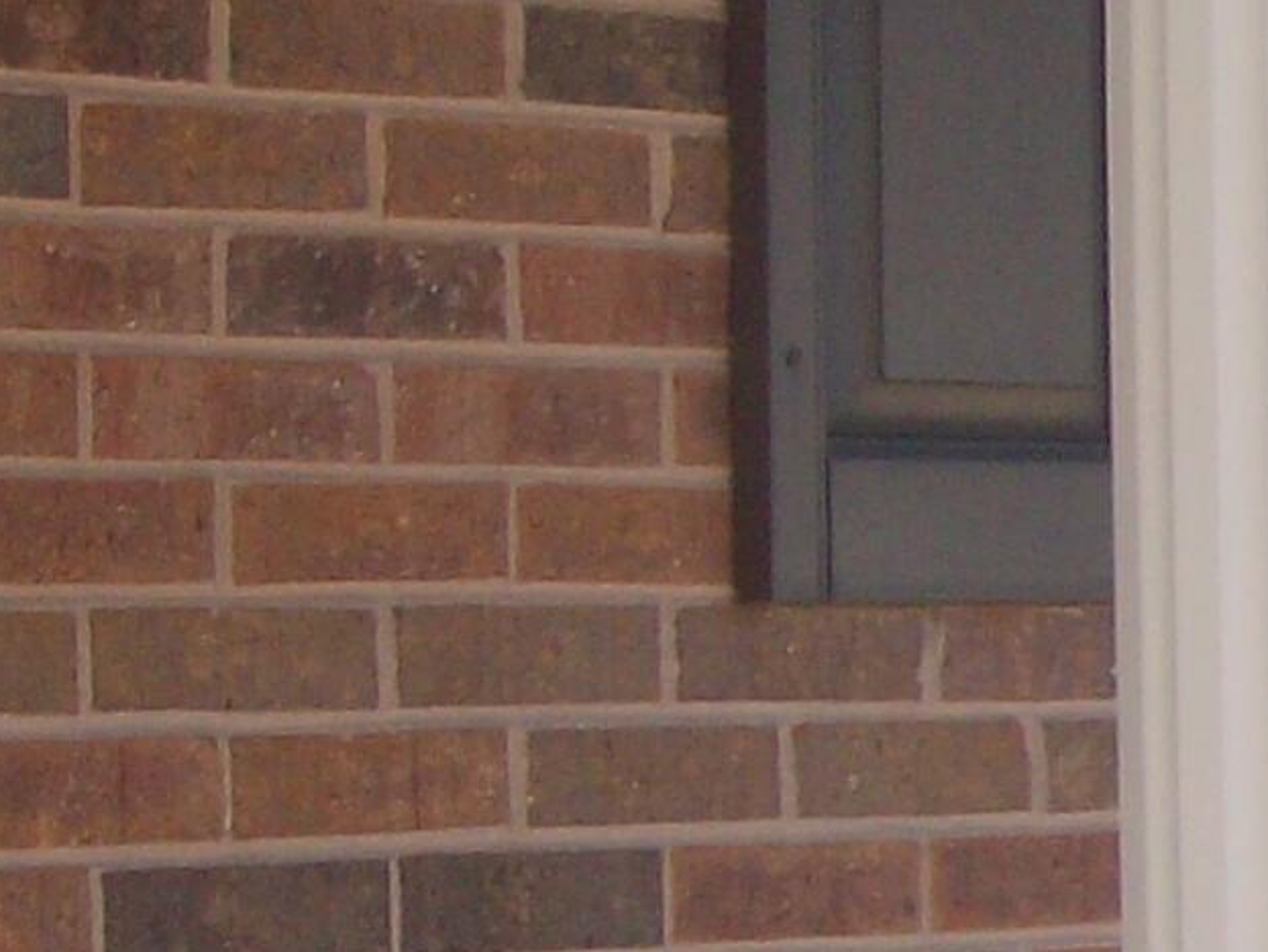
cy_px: 921
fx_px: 7952
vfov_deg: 6.8
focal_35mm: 217
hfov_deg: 8.5
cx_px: 2752
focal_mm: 7.46
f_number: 3.1
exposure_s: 1/220
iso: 80
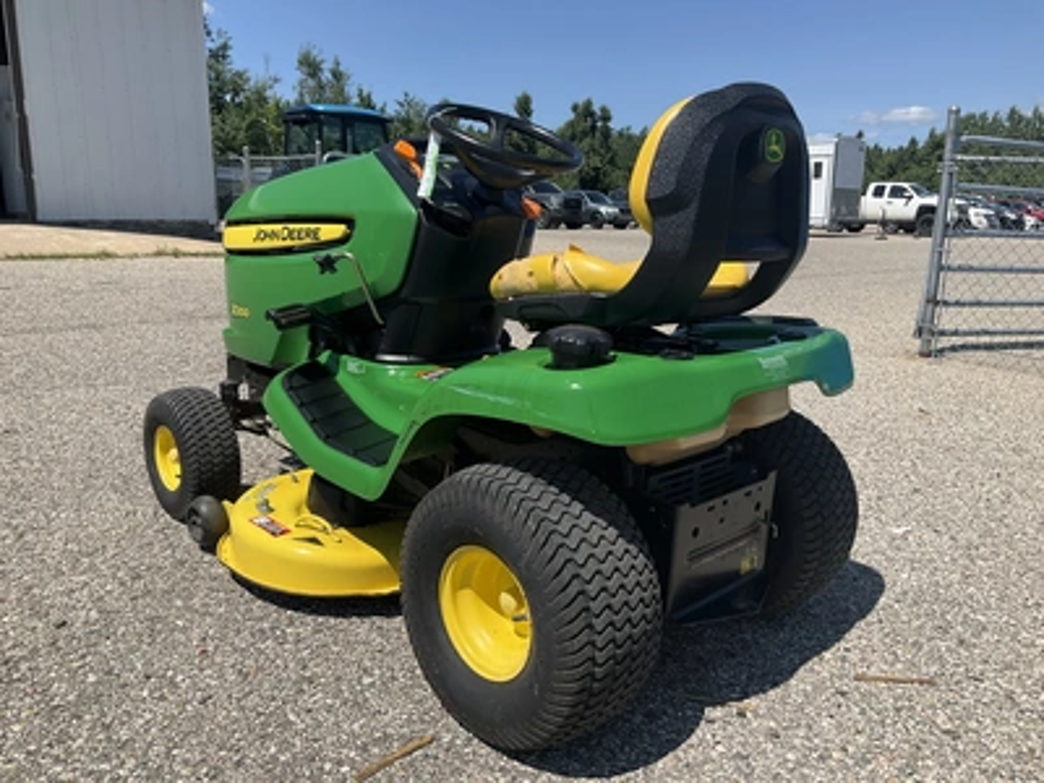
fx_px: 875
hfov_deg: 61.7
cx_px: 522
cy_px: 392
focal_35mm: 29
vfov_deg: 48.2
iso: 25
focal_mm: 3
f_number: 1.8
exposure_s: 1/2141
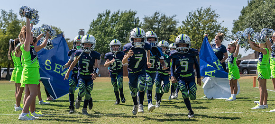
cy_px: 67
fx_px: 541
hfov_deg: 28.5
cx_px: 137
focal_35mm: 78
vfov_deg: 13.1
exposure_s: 1/1250
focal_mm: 70
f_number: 4
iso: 100
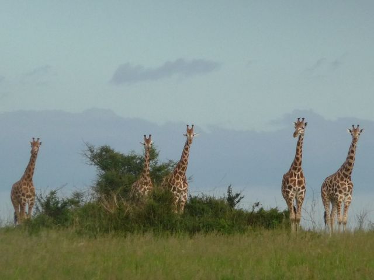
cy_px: 140
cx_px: 187
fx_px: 5100
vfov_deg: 3.2
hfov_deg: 4.2
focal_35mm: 472
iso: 320
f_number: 4.9
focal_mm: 47
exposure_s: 1/500
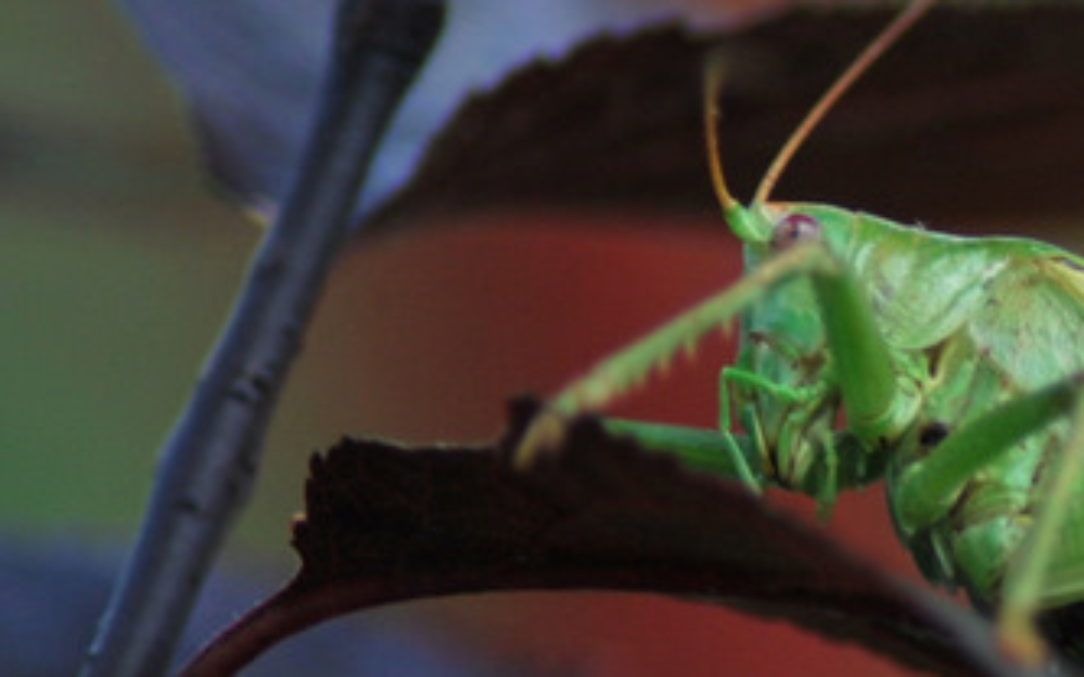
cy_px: 625
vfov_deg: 1.2
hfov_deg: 1.9
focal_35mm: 1104
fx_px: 32609
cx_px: 1270
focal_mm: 300
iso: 200
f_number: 5.6
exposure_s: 1/200
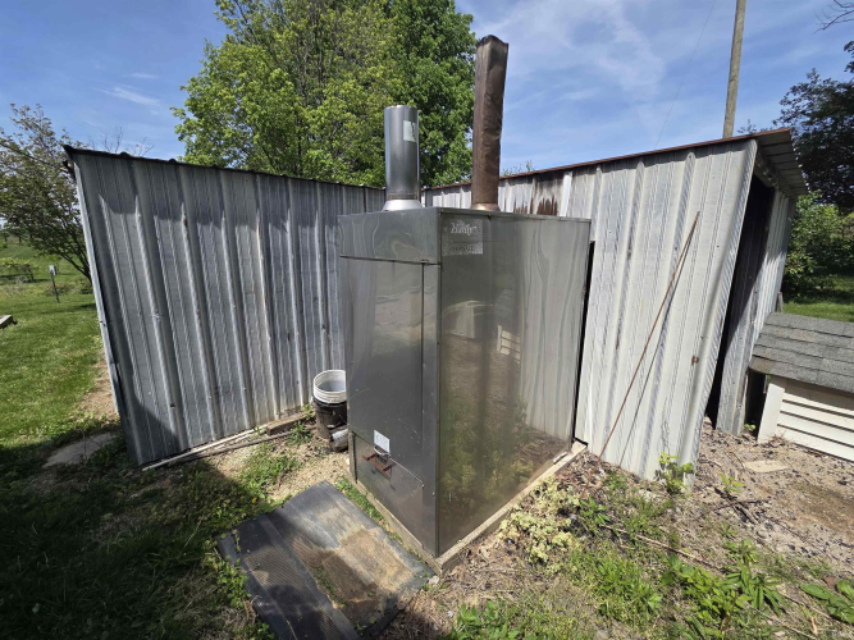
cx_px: 427
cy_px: 320
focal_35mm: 13
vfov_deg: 89.9
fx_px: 321
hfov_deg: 106.2
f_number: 2.2
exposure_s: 1/2111
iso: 50
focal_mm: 2.2
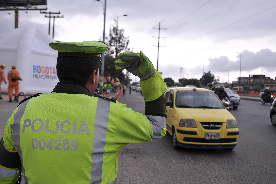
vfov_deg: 39.9
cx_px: 138
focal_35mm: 33
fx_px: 253
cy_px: 92
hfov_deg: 57.3
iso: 200
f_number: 2.8
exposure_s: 1/640
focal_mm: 22
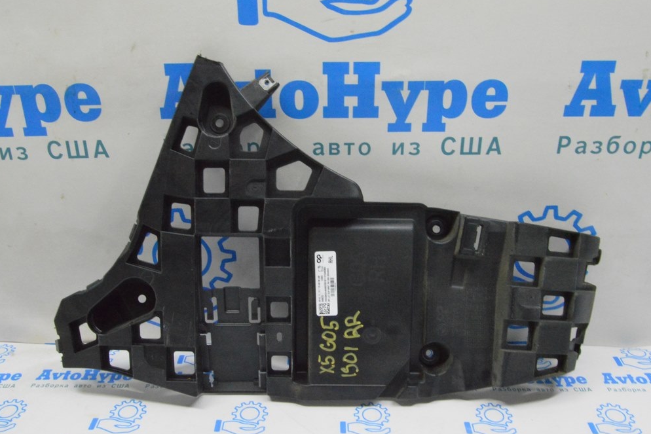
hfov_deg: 53.7
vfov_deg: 37.4
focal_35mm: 36
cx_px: 317
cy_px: 216
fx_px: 642
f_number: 20
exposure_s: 1/20
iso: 6400
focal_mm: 23
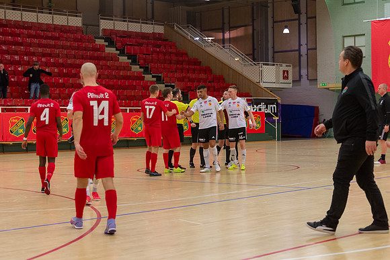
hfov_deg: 28.5
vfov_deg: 19.3
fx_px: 767
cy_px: 130
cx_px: 195
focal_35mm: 71
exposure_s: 1/640
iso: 2200
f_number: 4.5
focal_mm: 70
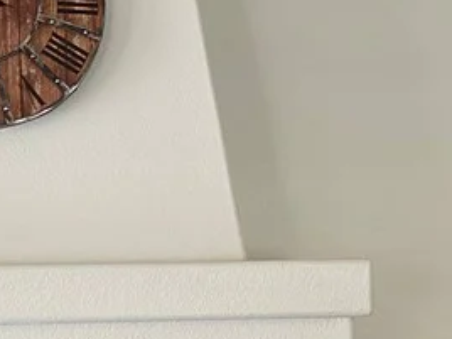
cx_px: 356
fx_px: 1449
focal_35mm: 111
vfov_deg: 13.1
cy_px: 349
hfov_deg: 17.6
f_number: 1.8
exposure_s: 1/120
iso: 64
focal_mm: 3
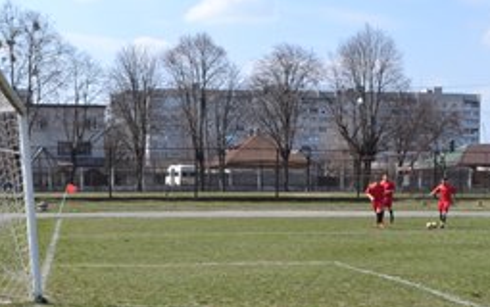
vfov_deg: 18.6
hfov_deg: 29.7
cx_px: 227
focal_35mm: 69
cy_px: 285
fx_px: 922
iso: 400
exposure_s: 1/400
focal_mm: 18
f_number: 11
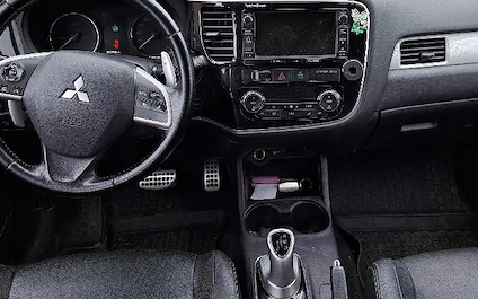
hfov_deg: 53.9
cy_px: 83
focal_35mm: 36
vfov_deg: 34.7
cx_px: 267
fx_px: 469
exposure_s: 1/100
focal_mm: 5.23
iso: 50
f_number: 1.8
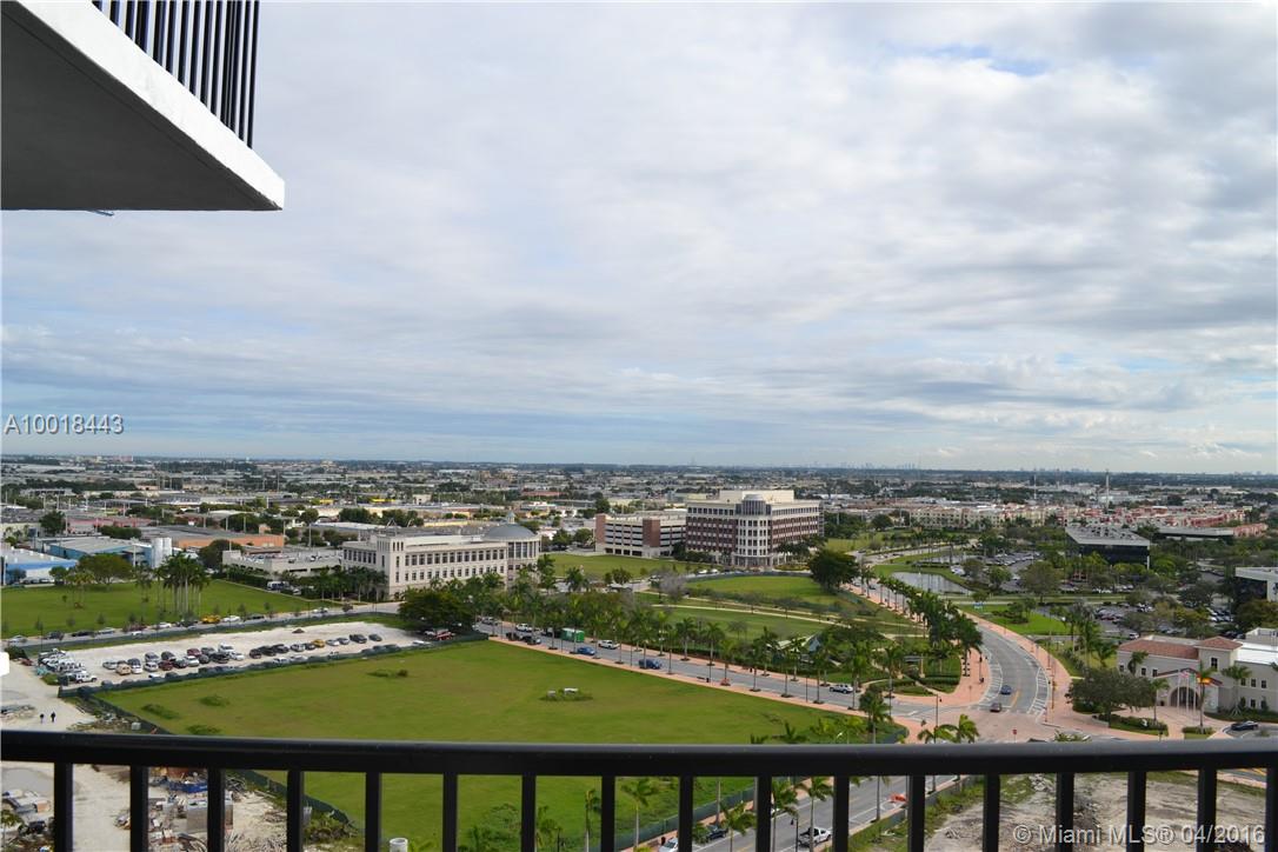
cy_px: 426
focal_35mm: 27
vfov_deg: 47.9
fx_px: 958
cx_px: 639
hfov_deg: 67.4
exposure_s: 1/320
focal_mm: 18
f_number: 9
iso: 100
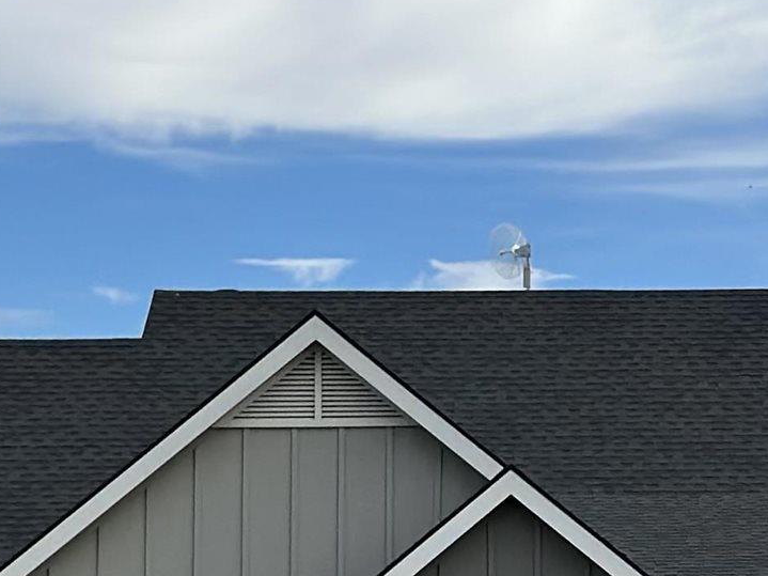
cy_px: 396
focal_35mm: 205
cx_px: 958
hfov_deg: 9.5
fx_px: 4547
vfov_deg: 7.2
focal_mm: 6.86
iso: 80
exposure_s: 1/6623
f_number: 1.78
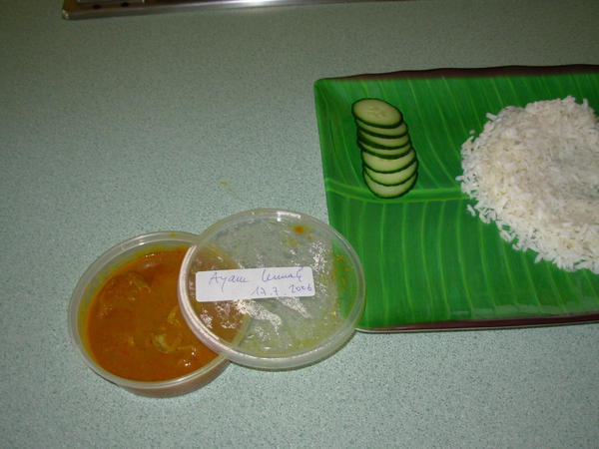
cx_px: 300
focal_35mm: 38
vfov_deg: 37.7
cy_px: 224
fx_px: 658
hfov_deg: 49.0
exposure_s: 1/32
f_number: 2.9
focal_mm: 6.3
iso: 50
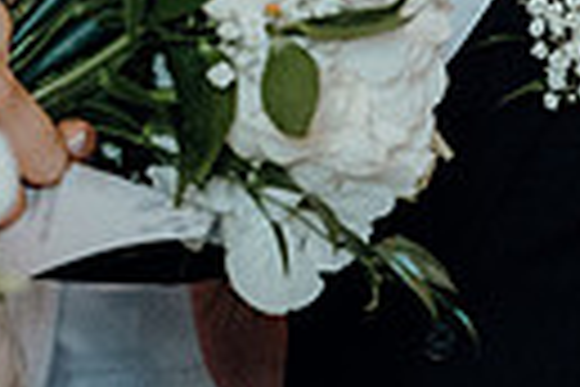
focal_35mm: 457
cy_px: -205
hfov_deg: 4.5
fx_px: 7362
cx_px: 369
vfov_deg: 3.0
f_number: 3.5
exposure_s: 1/200
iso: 2500
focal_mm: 68
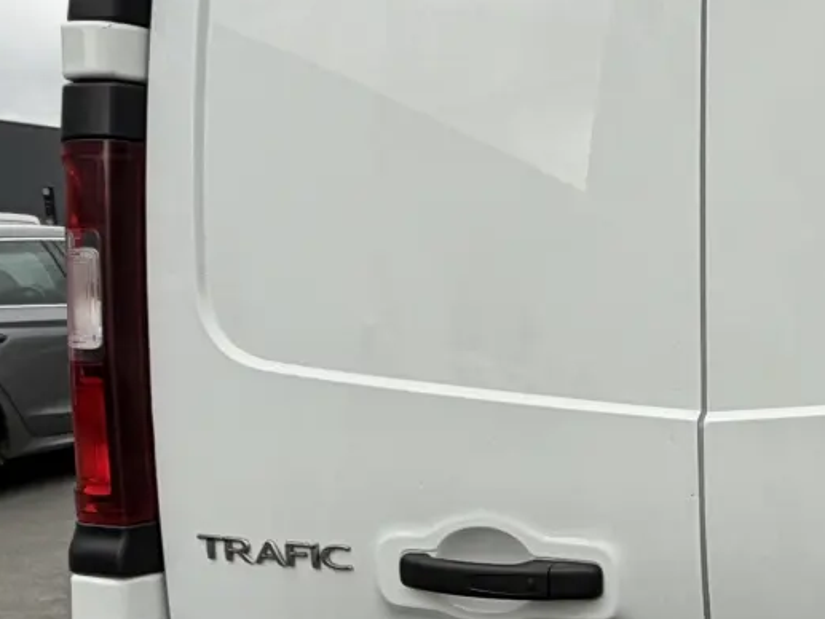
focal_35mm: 52
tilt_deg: -6.7
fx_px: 1240
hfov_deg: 32.5
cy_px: 405
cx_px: 903
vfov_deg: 27.9
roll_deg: +1.7
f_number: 2.2
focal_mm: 2.22
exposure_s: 1/244
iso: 40
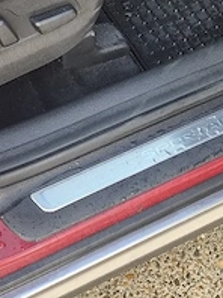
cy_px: -173
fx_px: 801
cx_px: 112
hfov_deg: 15.9
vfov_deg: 18.3
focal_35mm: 93
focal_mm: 5.4
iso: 80
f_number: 1.8
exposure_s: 1/182
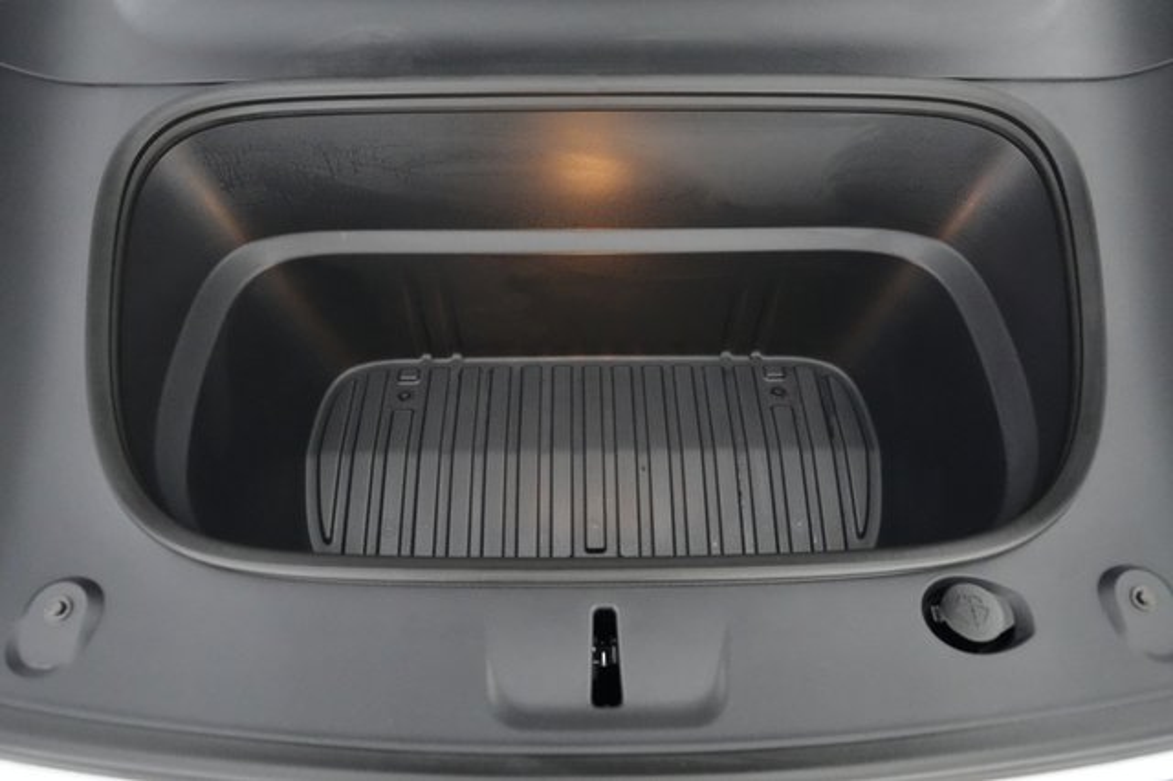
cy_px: 390
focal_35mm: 24
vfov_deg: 53.1
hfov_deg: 73.8
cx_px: 586
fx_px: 782
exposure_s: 1/125
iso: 12800
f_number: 2.8
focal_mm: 24
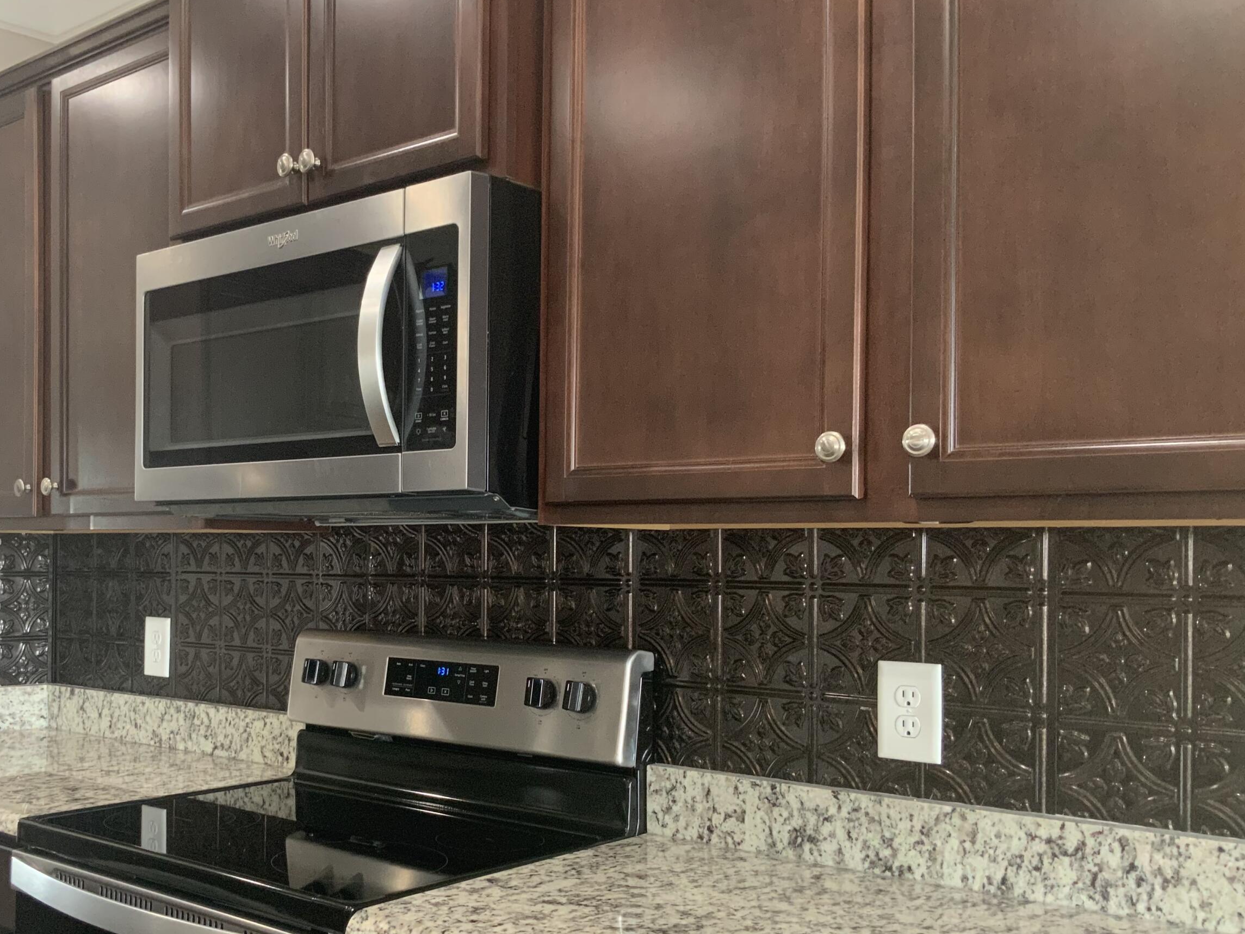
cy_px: 546
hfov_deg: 48.4
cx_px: 446
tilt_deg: +1.8
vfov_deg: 37.6
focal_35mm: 38
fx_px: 1367
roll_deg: -0.3
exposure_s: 1/60
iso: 250
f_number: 1.8
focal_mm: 3
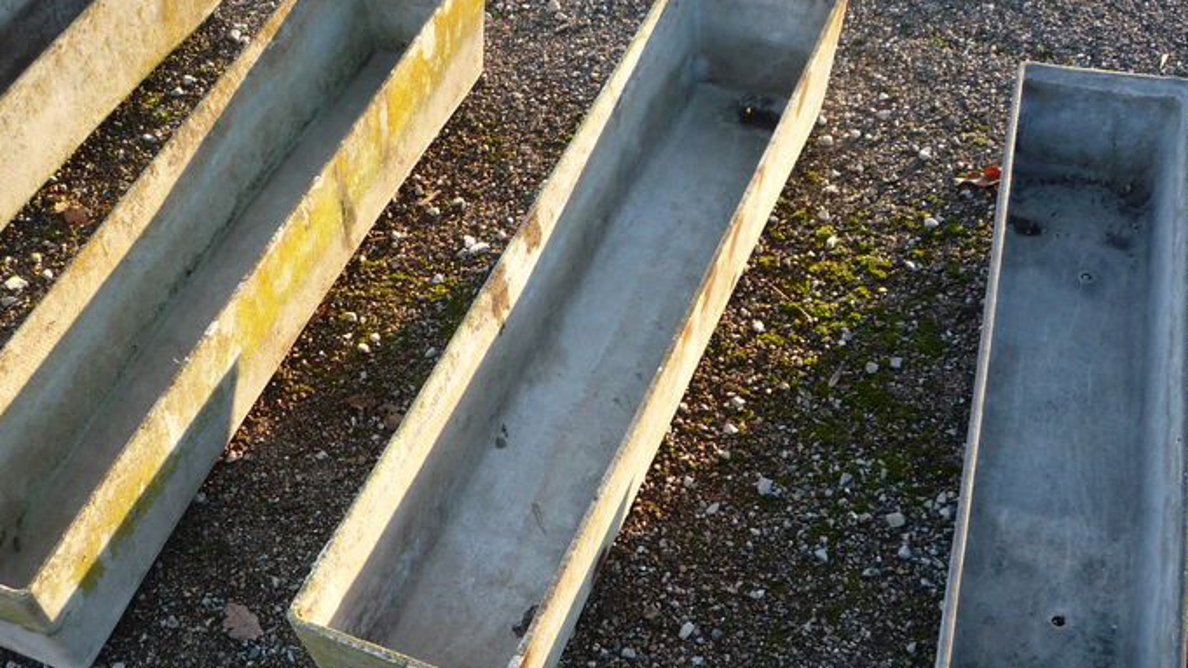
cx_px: 440
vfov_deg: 24.9
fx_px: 1512
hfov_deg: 42.5
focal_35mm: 48
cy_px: 371
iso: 100
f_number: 3.3
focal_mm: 5.2
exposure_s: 1/60
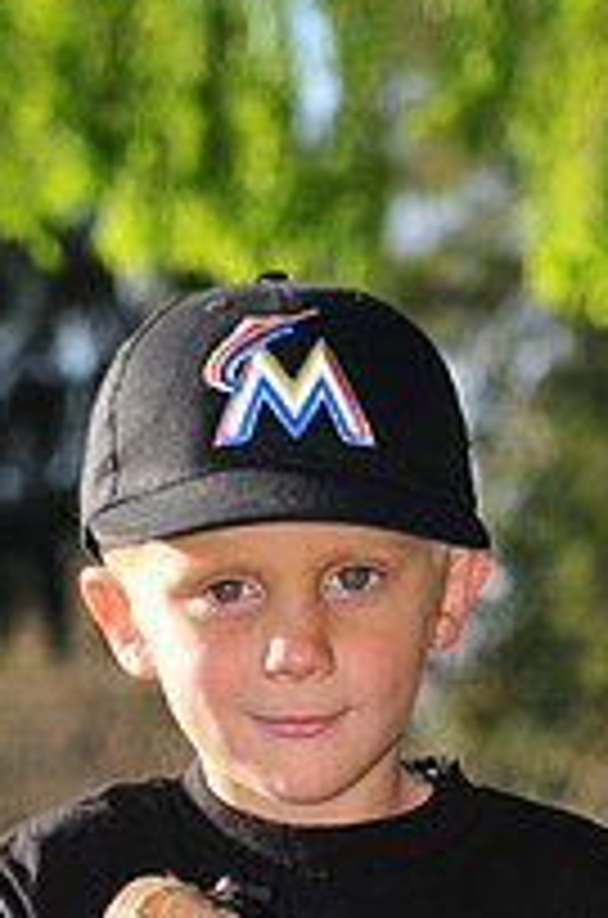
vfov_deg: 6.4
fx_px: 8158
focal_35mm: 320
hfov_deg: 4.3
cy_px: 1094
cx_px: 340
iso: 200
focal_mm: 75
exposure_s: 1/640
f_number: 4.5
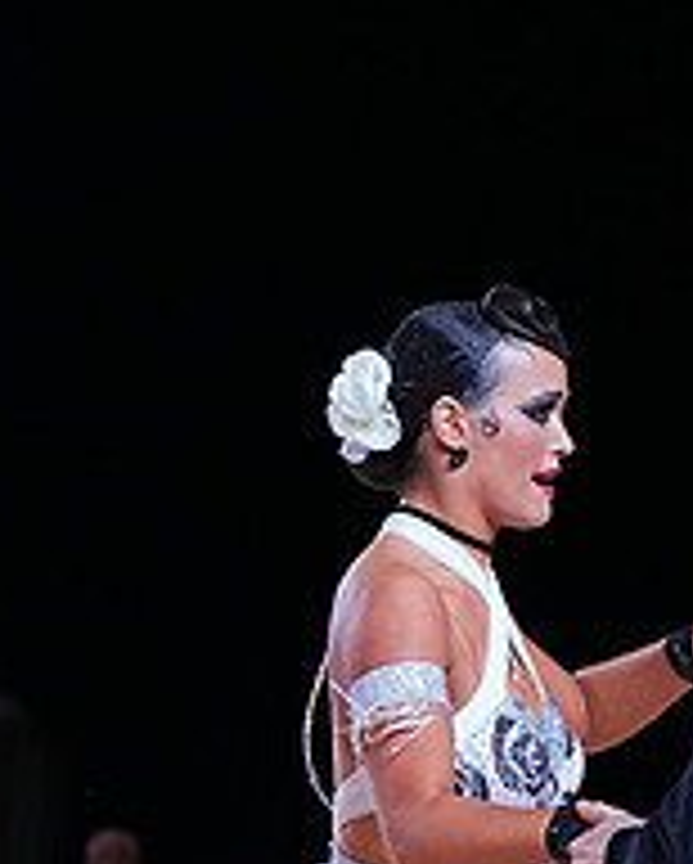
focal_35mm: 252
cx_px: 668
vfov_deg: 7.6
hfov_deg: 6.1
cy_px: 1134
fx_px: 6450
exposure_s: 1/500
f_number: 4
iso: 1250
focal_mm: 89
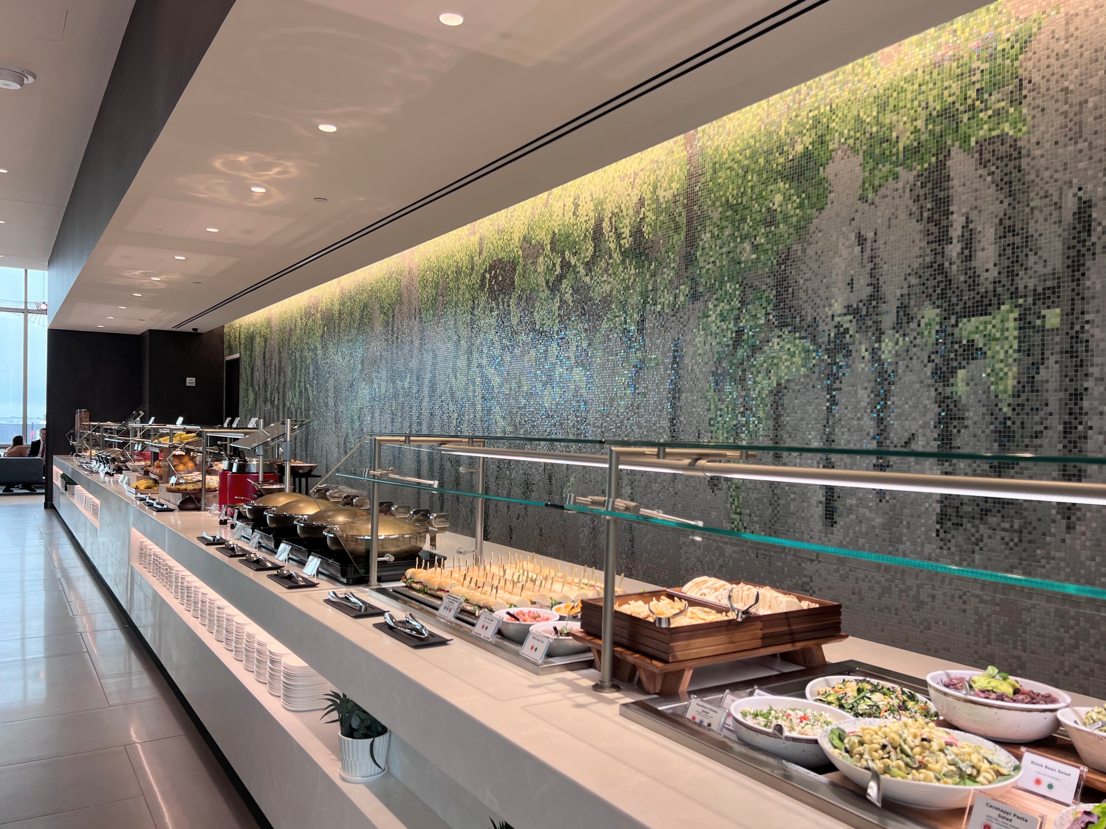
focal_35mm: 27
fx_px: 863
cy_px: 427
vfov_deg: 51.3
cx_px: 559
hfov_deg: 65.3
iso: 50
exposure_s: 1/120
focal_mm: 5.7
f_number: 1.5
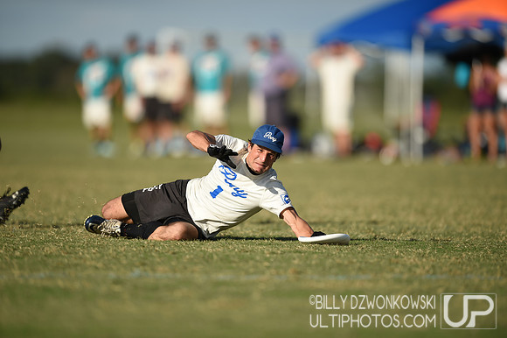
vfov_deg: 3.4
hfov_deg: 5.2
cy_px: 169
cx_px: 254
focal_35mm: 400
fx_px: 5630
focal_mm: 400
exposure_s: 1/3200
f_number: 2.8
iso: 125
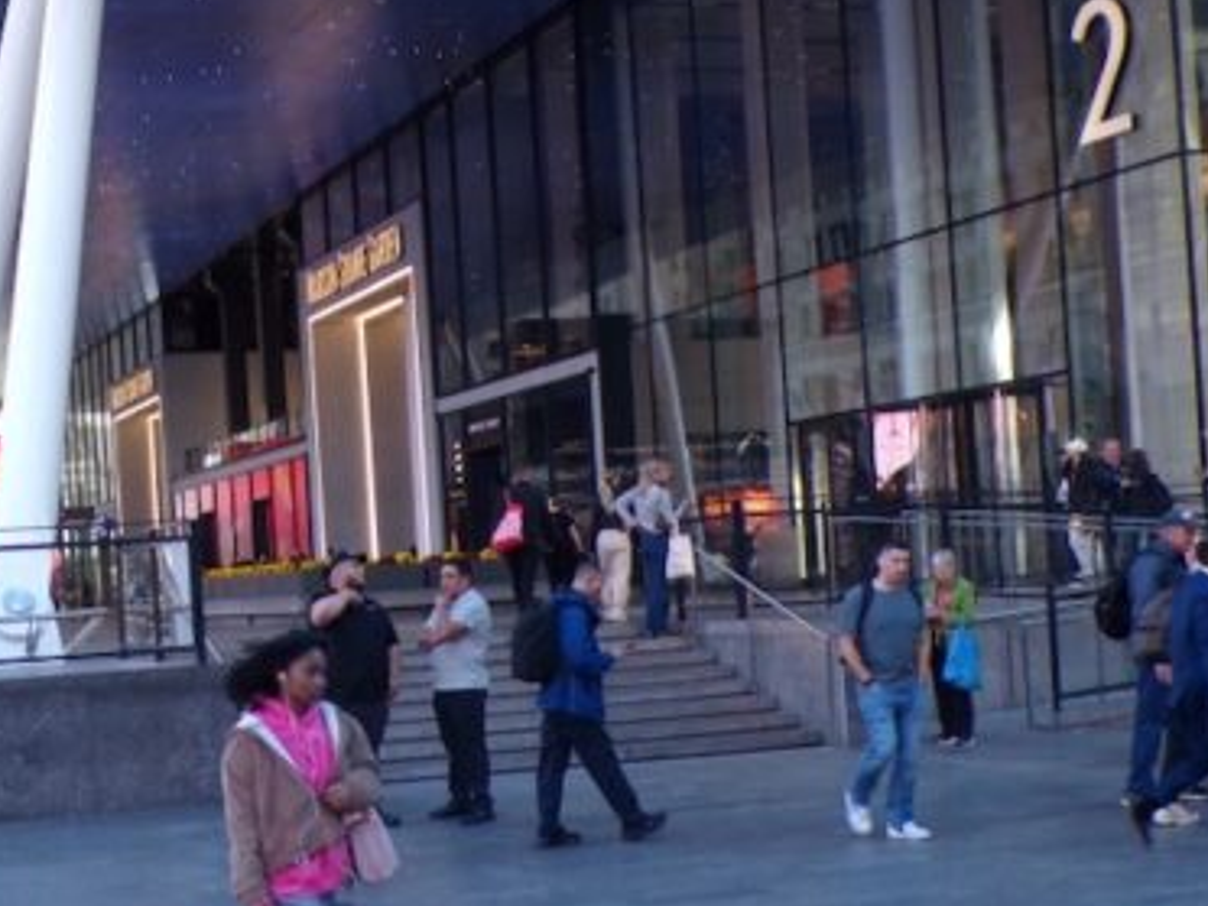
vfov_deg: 22.2
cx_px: 341
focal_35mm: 66
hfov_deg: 29.0
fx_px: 2303
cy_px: 552
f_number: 3
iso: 100
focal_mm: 4.3
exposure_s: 1/110
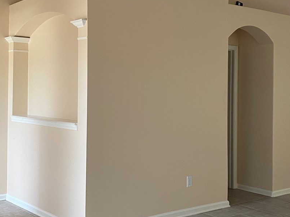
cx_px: 132
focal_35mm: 52
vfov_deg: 28.0
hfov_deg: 36.8
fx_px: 436
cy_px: 90
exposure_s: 1/77
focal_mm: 4.25
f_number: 1.8
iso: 125
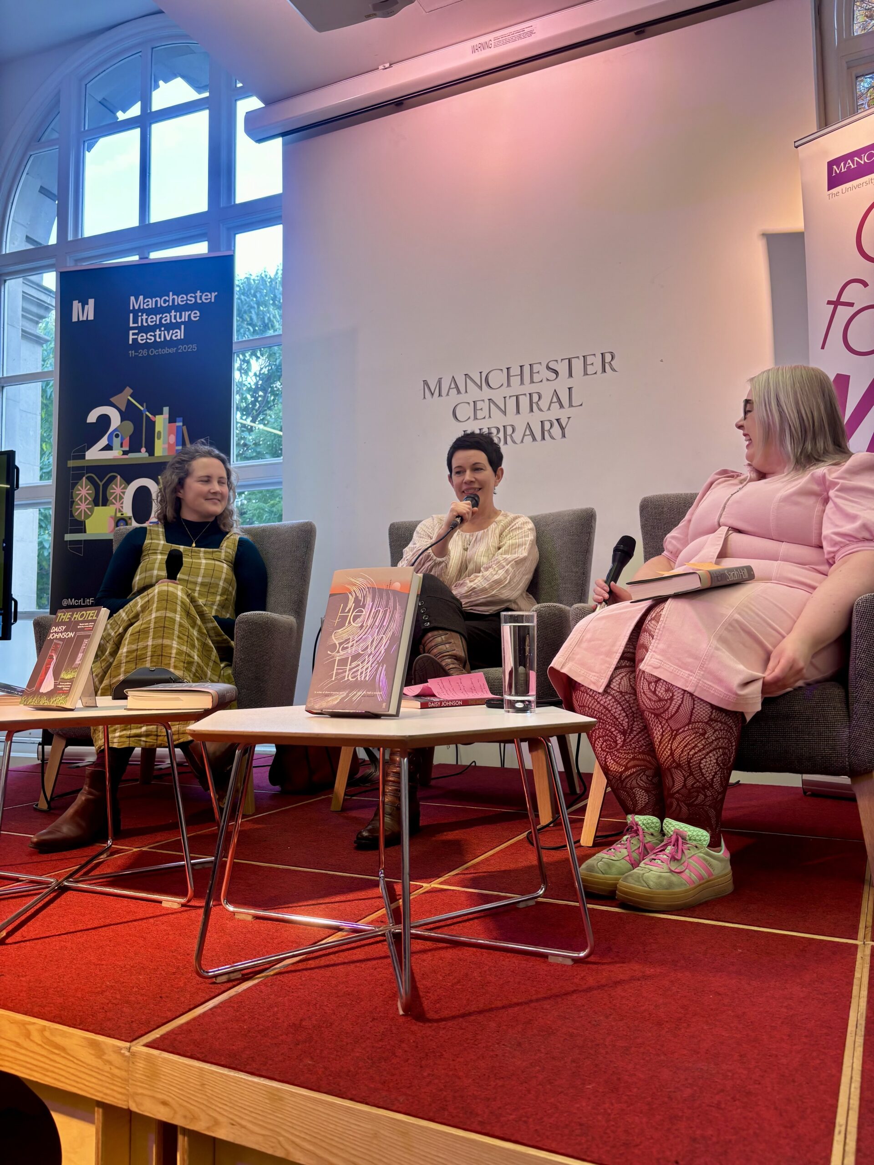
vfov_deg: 67.3
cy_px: 582
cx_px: 437
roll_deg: -1.0
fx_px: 875
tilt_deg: +2.2
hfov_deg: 53.1
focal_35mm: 26
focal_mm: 5.96
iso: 64
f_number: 1.6
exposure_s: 1/100
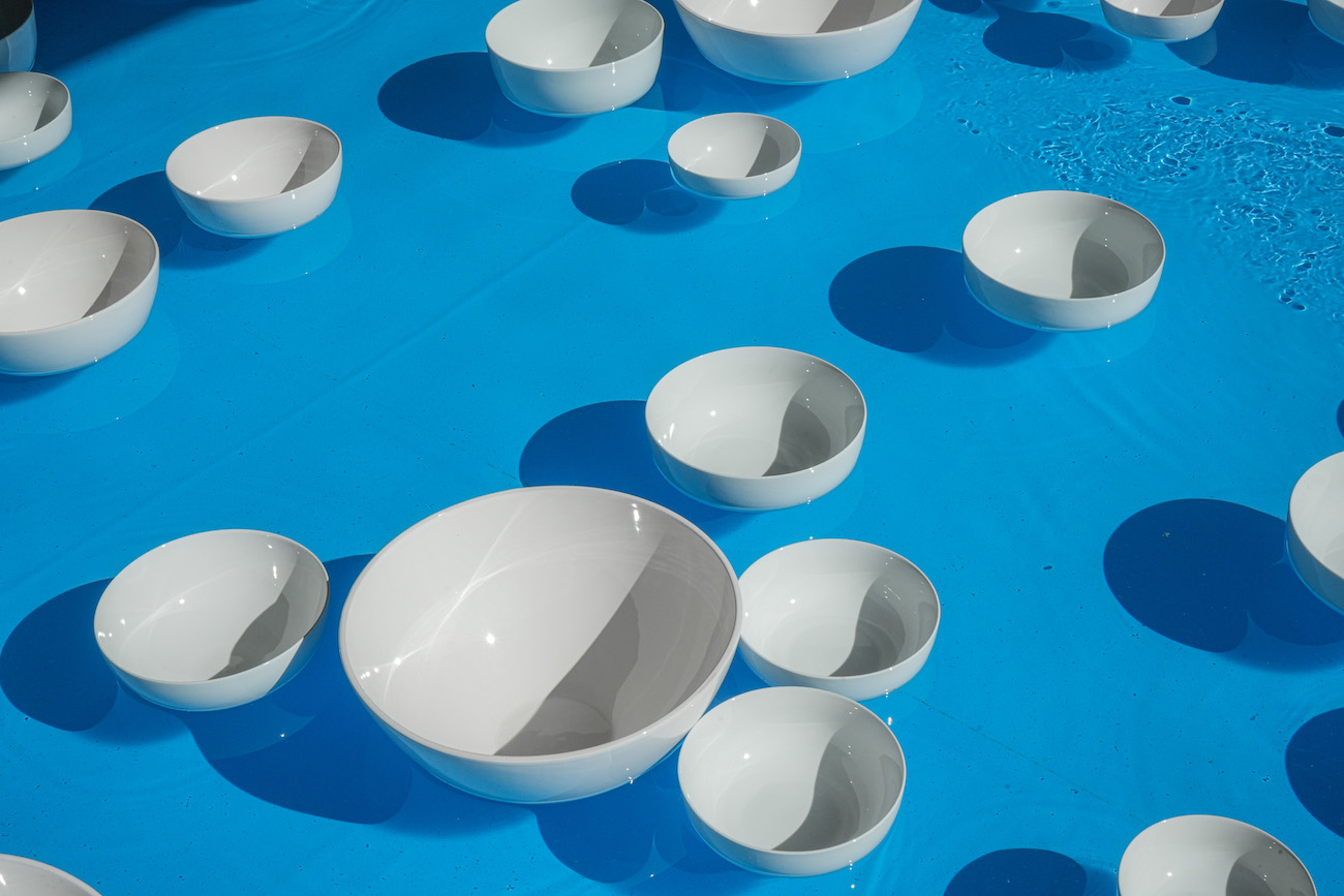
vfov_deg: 25.5
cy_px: 448
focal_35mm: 53
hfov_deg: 37.5
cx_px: 672
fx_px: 1979
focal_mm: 53
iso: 1600
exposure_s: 1/1000
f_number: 22
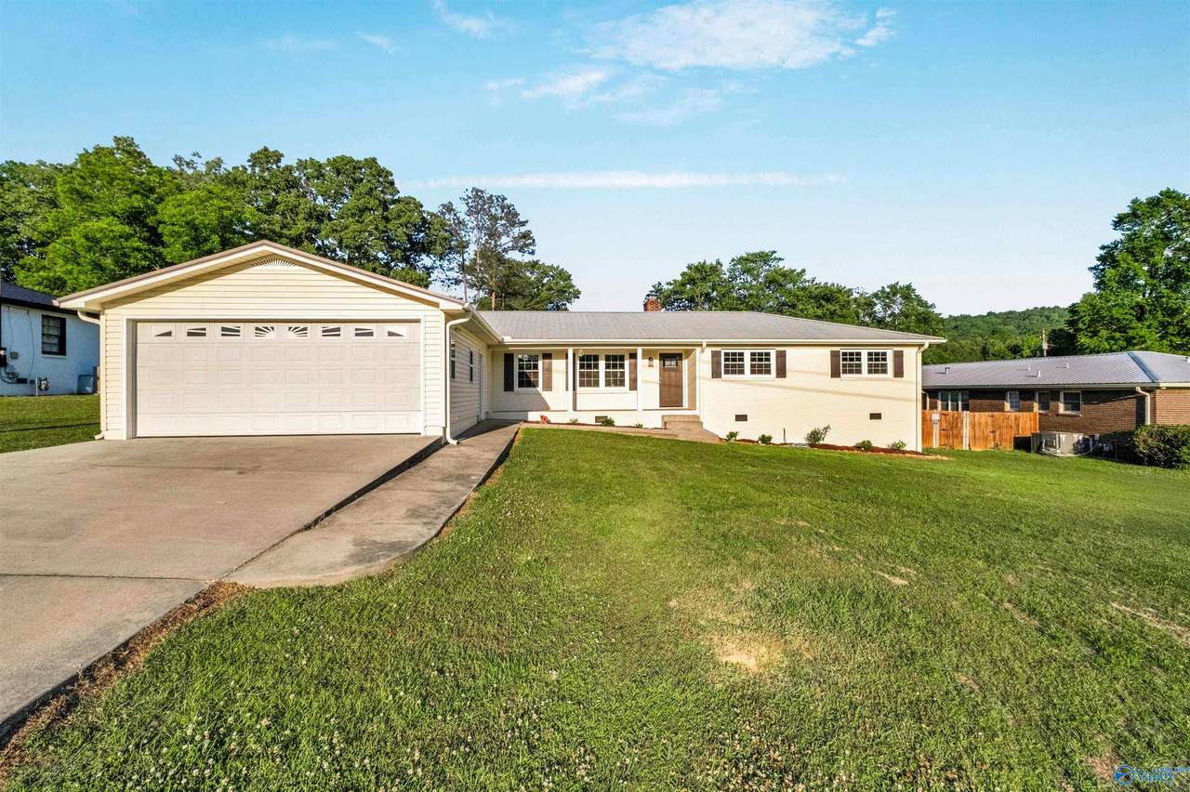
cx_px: 595
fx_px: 496
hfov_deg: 100.4
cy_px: 396
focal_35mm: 15
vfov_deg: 77.3
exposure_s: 1/1000
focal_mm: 10
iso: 640
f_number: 7.1
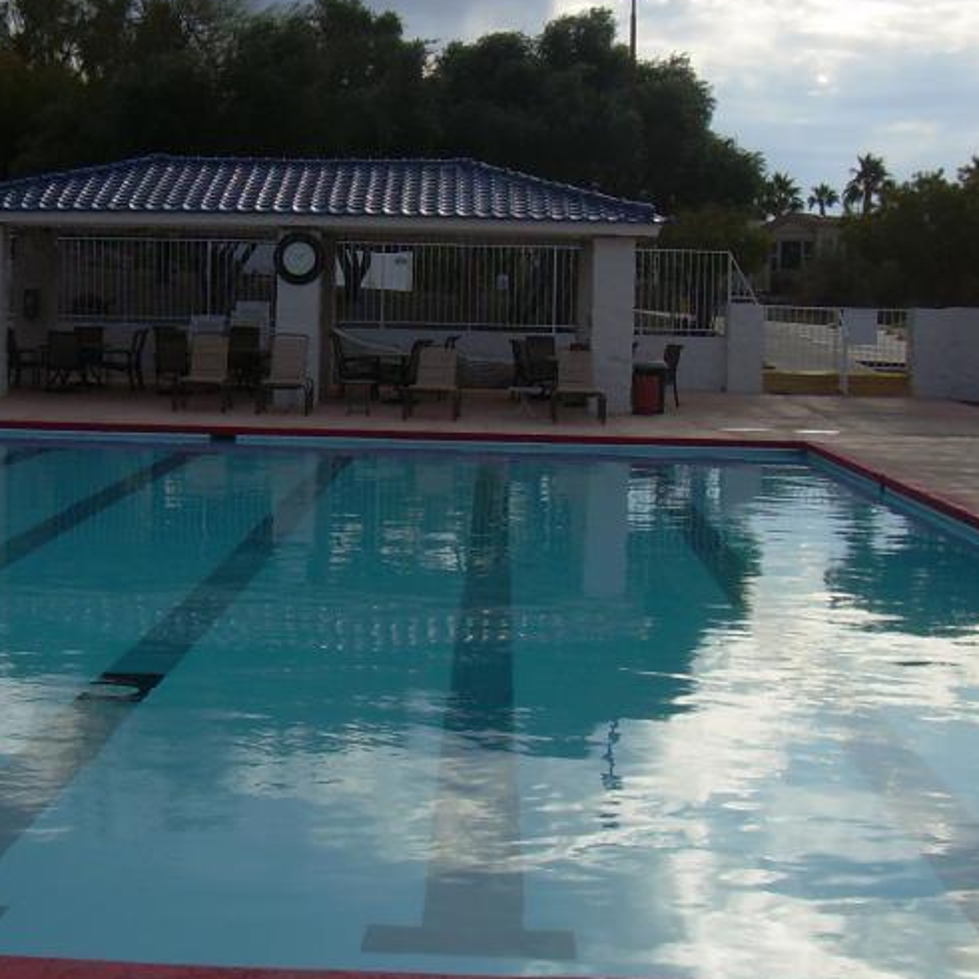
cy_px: 417
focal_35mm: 70
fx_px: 2240
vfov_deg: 24.6
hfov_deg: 24.5
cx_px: 297
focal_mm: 6.3
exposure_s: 1/648
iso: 50
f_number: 4.6
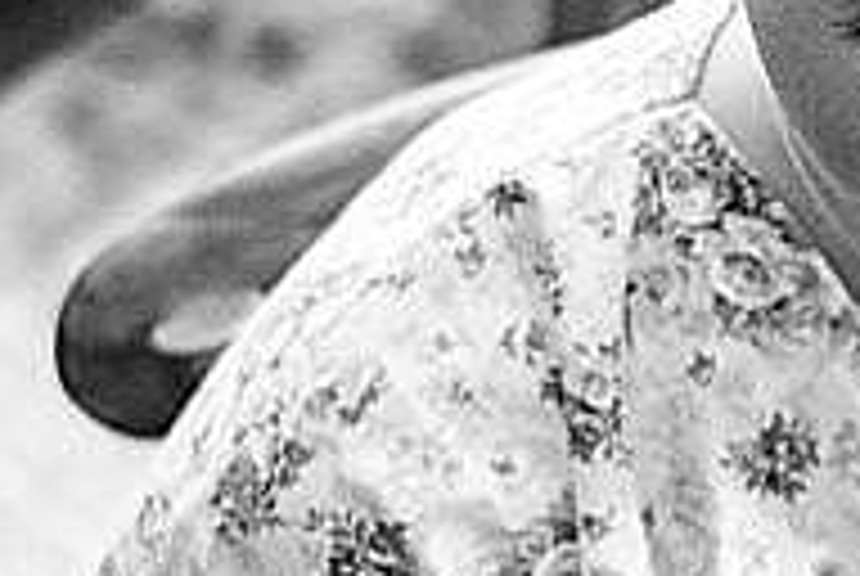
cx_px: 1126
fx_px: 4378
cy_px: 590
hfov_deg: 10.9
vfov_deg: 7.5
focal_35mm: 183
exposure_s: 1/250
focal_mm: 23
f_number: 2.5
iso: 3200
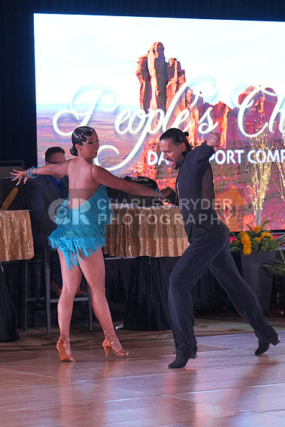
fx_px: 1638
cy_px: 214
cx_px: 142
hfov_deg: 9.9
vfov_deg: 14.9
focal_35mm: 138
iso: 2000
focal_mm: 92
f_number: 4
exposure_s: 1/400
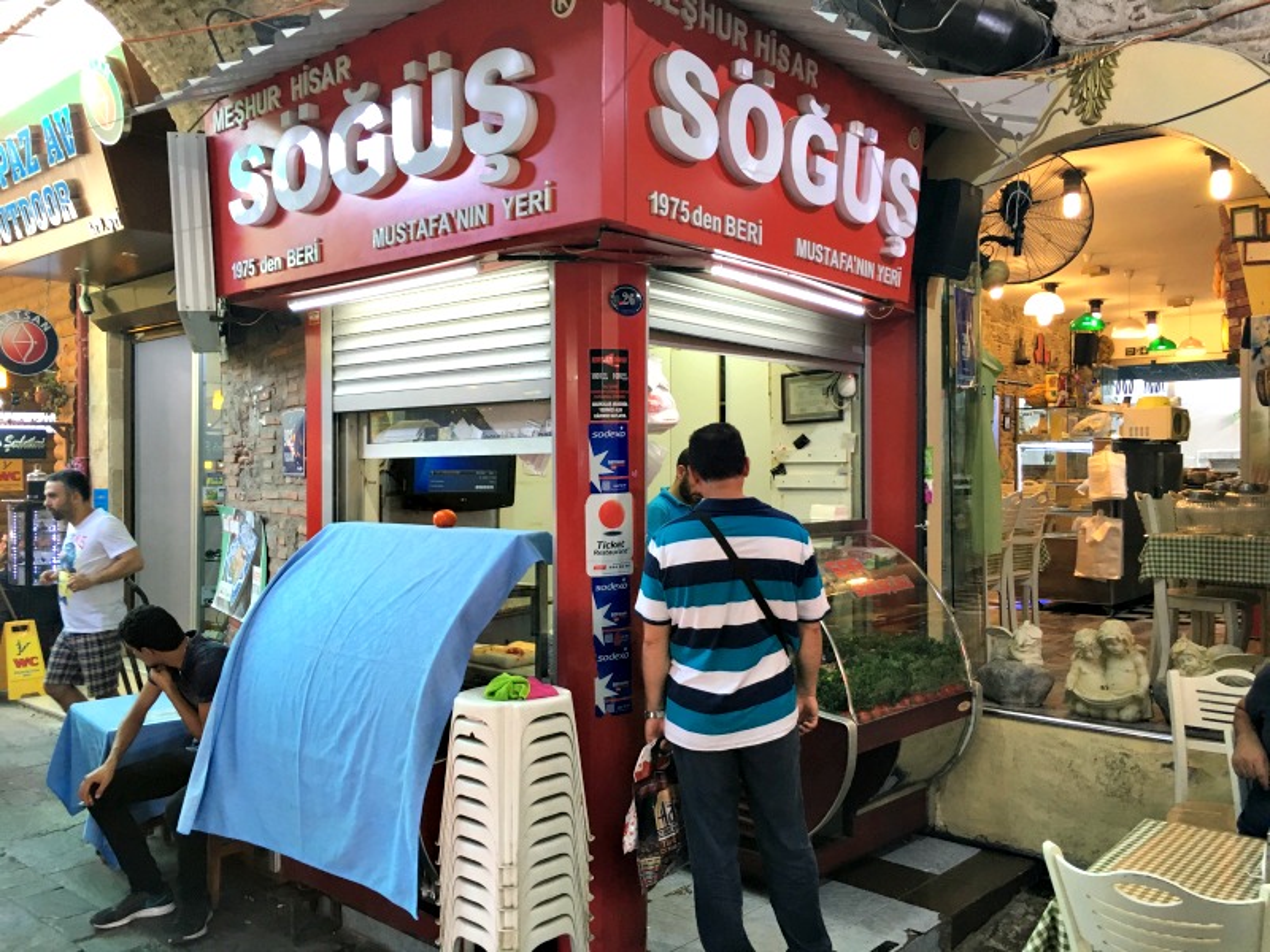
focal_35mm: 29
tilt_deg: +0.8
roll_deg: -0.1
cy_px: 476
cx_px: 635
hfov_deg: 61.7
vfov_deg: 48.2
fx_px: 1064
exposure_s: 1/33
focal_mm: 4.15
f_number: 2.2
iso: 50
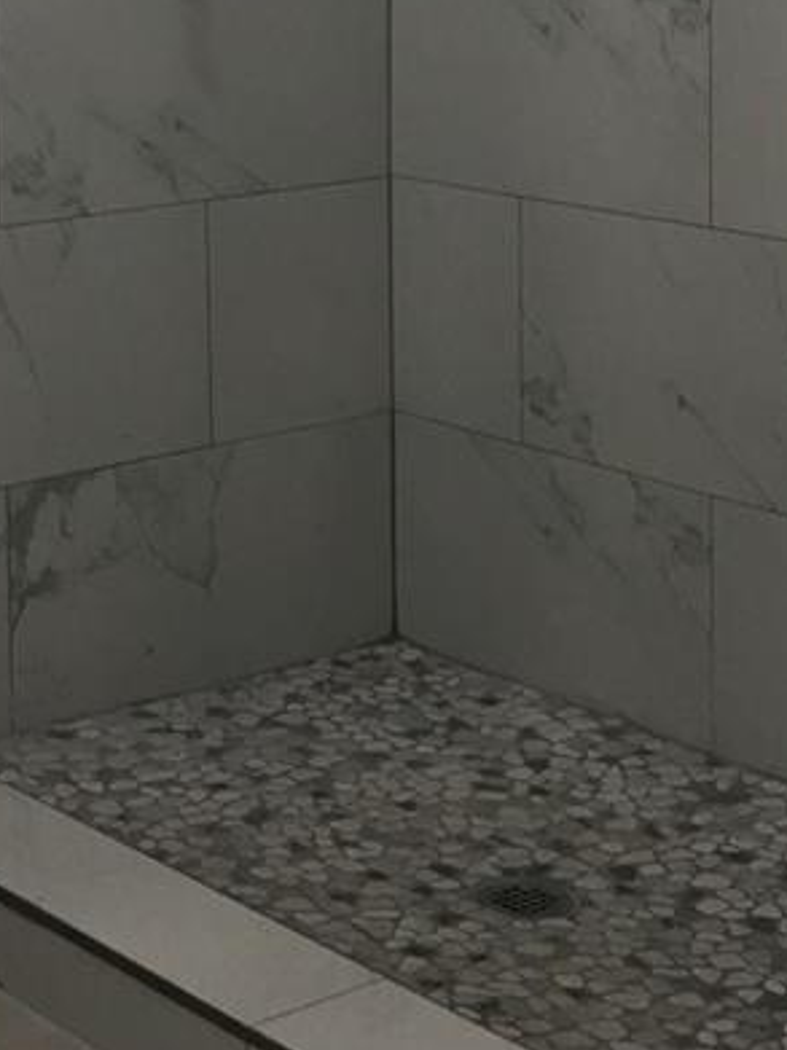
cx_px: 99
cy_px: -13
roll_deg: +1.0
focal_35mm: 89
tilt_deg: -4.4
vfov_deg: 21.2
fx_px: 2699
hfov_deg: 16.4
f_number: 2.2
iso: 64
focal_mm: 4.15
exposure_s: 1/30
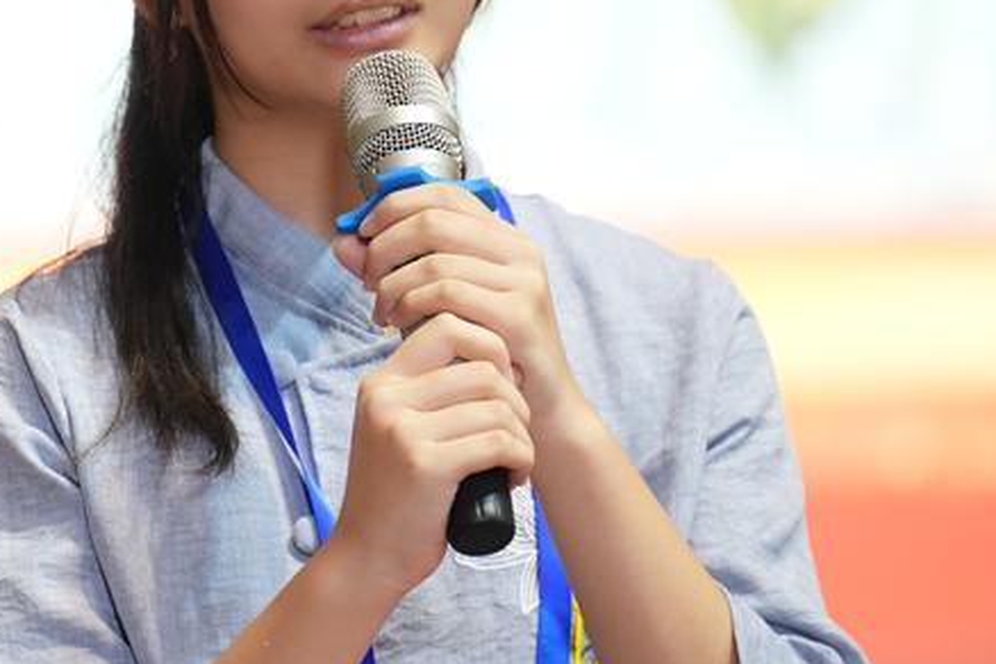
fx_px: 15160
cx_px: 93
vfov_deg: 2.5
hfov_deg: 3.8
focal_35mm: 548
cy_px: 248
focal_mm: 200
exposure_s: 1/100
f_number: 2.8
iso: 1250
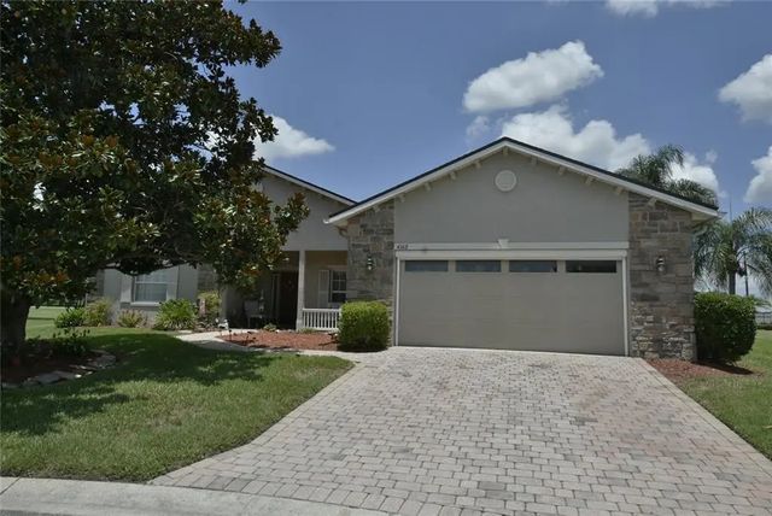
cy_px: 258
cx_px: 386
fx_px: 515
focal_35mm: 24
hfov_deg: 73.7
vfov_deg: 53.2
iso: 400
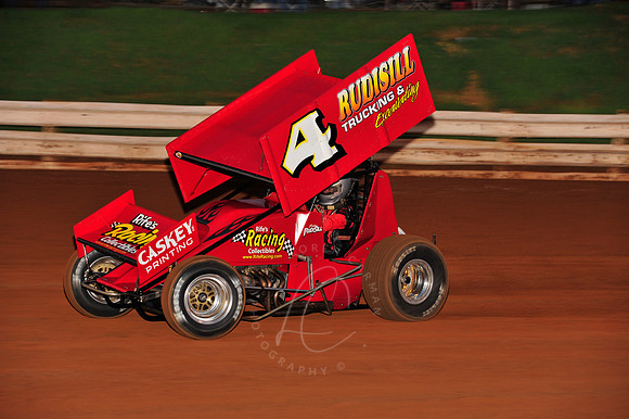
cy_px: 210
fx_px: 2357
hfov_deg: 15.2
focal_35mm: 135
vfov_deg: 10.1
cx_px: 314
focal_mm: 135
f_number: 6.3
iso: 640
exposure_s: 1/250
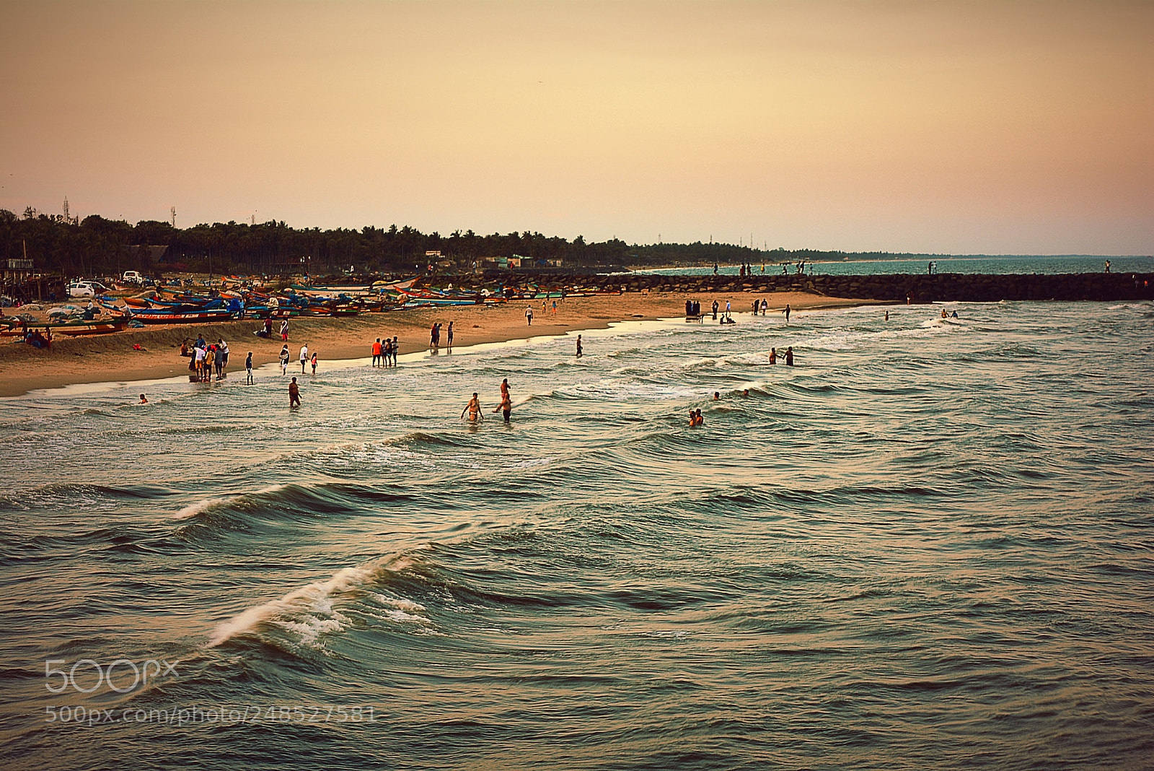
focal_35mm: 82
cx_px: 577
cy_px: 386
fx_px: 2645
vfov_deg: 16.6
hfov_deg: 24.6
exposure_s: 1/25
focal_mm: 55
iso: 100
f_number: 5.6
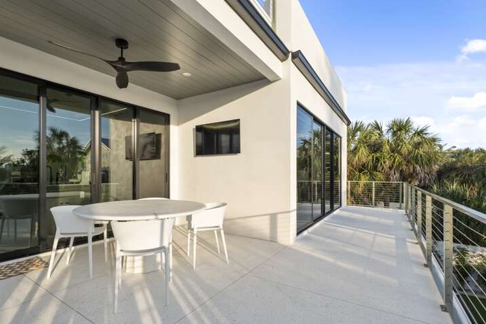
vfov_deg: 73.7
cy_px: 169
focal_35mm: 16
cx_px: 239
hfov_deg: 96.7
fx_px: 216
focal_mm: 10
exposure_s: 1/125
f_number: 6.4
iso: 160
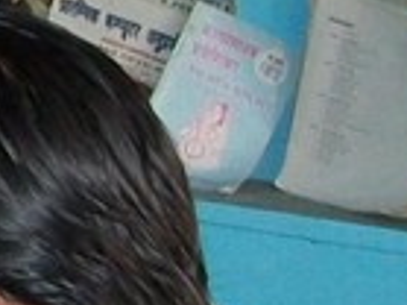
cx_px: -955
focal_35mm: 265
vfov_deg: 5.5
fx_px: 3113
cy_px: -243
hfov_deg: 6.6
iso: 160
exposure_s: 1/30
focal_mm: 6
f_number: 2.7
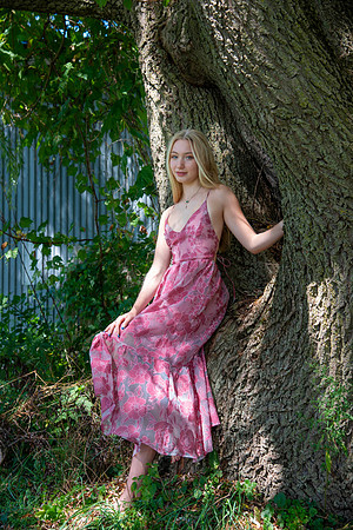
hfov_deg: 21.9
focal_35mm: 62
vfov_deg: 32.4
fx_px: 912
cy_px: 265
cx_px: 176
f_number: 5.6
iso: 320
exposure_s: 1/160
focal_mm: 62
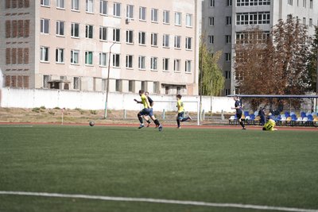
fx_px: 1175
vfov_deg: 10.3
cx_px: 159
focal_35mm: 133
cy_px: 106
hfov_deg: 15.4
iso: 250
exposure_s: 1/5000
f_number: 2.8
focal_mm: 133
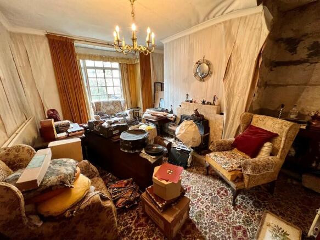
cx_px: 160
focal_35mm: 13
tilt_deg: -16.7
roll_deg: +1.6
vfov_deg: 89.9
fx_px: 120
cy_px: 120
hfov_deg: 106.2
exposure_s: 1/50
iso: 320
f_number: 1.8
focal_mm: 1.57
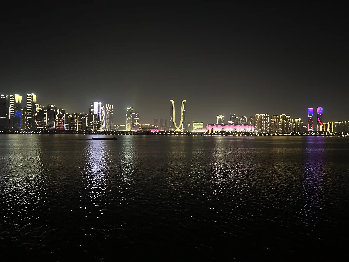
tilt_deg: -0.5
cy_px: 131
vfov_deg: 53.1
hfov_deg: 67.3
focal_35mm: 26
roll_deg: -0.5
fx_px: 262
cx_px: 174
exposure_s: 1/25
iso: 640
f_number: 1.5
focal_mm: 5.7
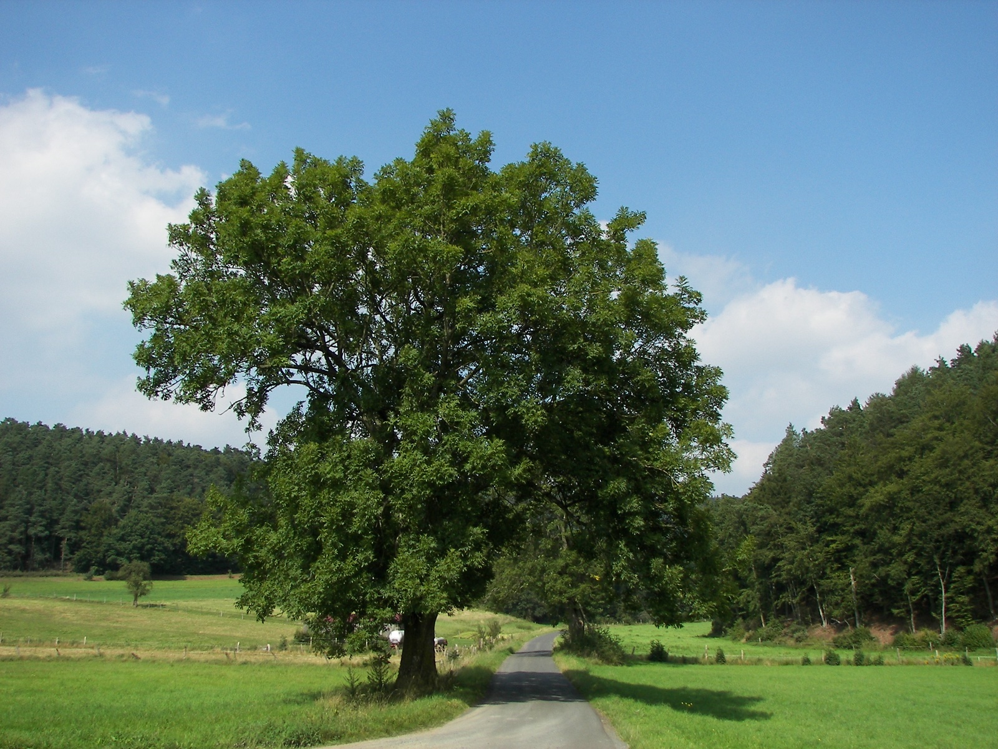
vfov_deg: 39.7
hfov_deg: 51.4
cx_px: 499
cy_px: 374
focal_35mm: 36
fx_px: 1038
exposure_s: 1/500
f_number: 4
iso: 50
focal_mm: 6
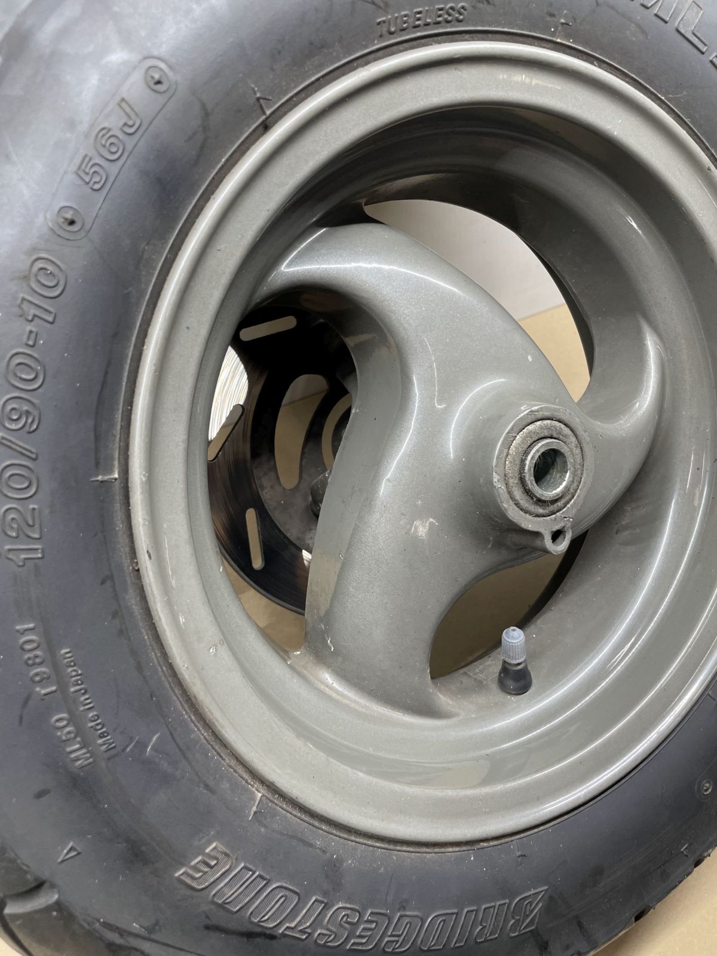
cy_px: 478
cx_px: 358
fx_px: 718
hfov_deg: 53.1
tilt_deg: -58.8
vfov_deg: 67.3
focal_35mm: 26
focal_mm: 4.2
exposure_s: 1/50
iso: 80
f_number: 1.6
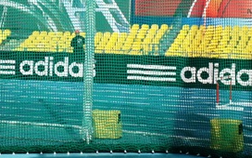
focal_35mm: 109
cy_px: 29
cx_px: 139
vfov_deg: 12.0
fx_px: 749
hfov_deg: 19.1
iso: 50
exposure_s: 1/1672
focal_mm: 4.28
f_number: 2.4
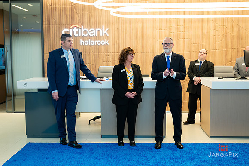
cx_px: 124
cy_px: 83
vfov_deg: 30.1
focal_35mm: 45
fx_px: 308
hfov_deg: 44.0
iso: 640
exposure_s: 1/200
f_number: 3.5
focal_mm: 43
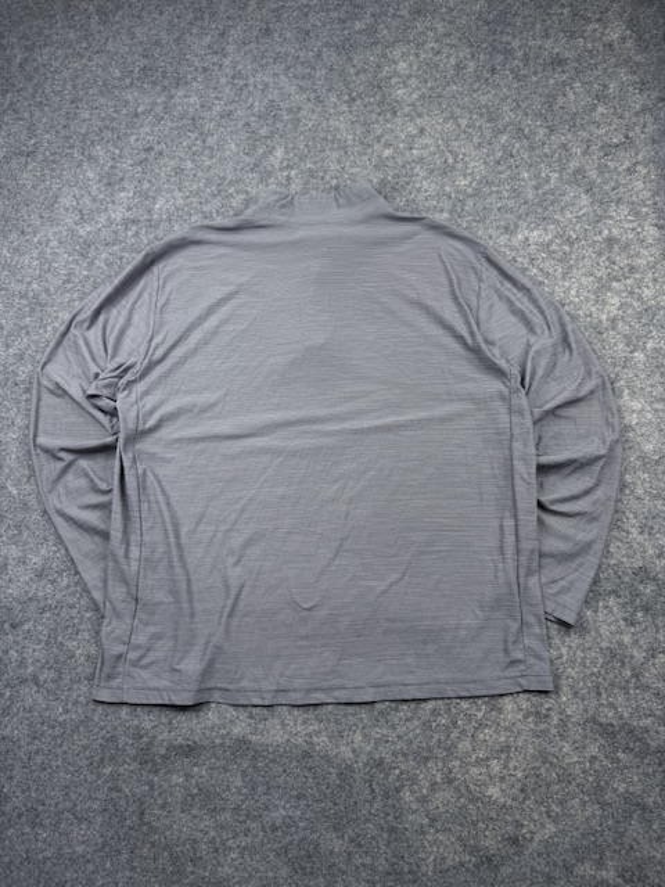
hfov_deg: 56.8
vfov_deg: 71.6
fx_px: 615
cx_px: 332
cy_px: 444
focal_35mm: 24
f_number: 1.78
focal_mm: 6.76
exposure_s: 1/162
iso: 64
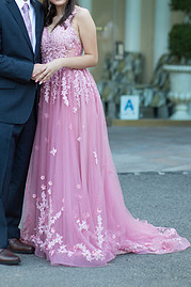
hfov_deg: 9.6
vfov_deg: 14.4
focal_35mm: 142
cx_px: 69
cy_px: 75
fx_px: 1131
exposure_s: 1/500
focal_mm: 85
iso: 250
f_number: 2
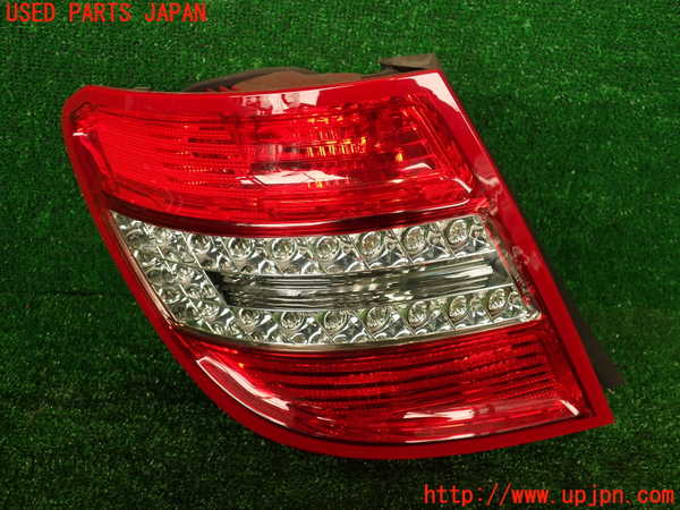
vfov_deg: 44.2
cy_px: 255
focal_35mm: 32
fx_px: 629
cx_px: 340
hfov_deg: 56.8
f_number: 2.4
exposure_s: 1/80
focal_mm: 5.79
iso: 100
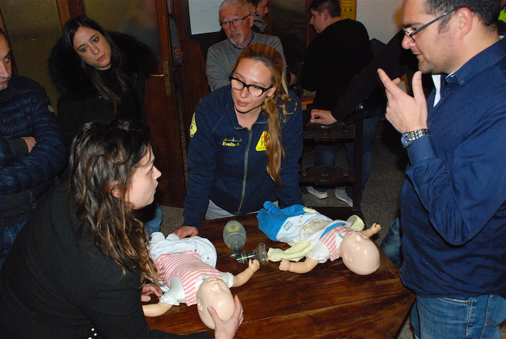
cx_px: 253
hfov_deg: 53.1
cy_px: 170
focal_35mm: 36
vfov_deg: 37.0
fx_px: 507
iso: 1600
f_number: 5.6
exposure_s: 1/60
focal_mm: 24
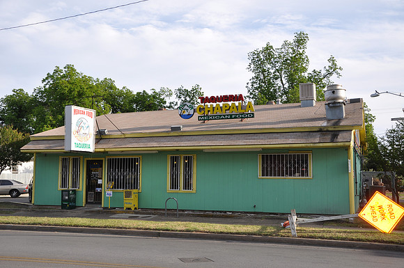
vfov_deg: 34.1
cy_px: 134
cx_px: 202
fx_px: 437
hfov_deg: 49.6
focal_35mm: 39
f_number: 6.3
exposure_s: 1/200
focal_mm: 26
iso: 200
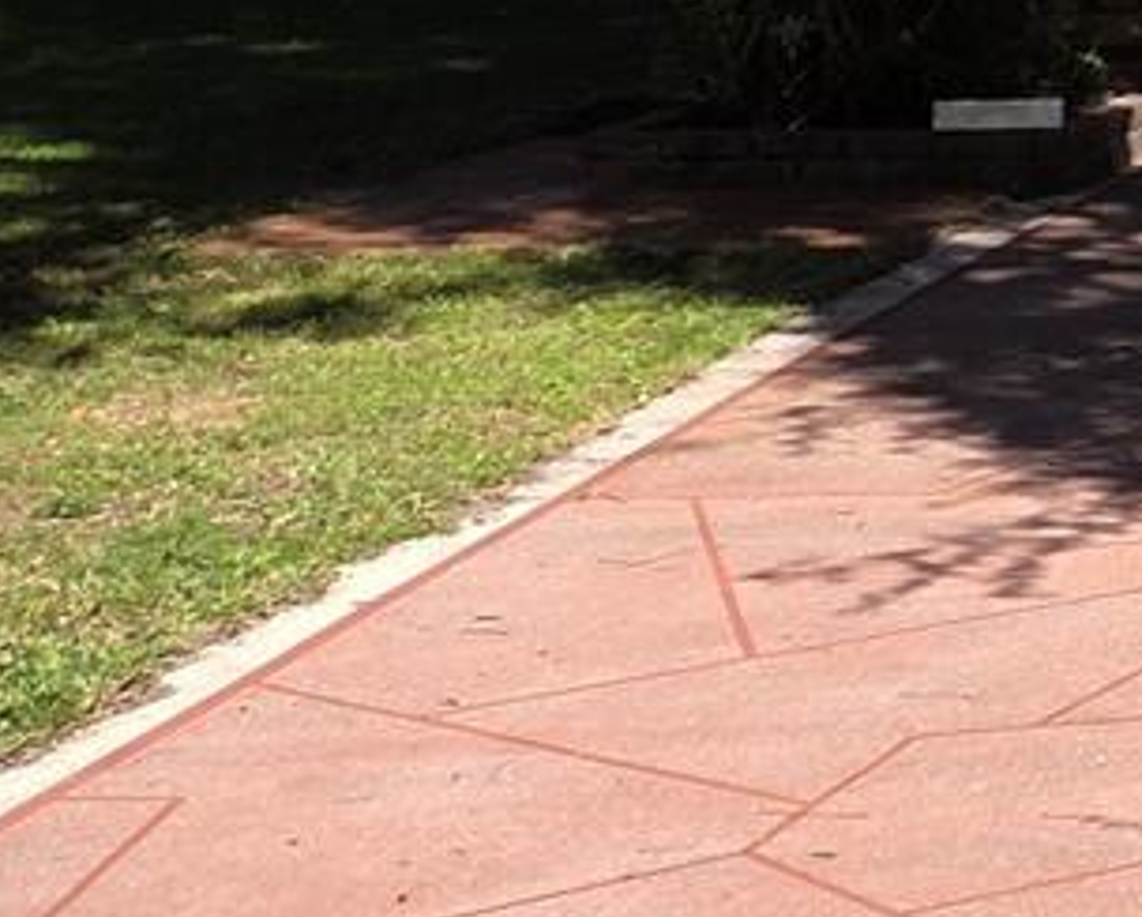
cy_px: -526
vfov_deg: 12.4
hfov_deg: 12.4
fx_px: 3993
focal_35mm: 118
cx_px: 2851
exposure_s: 1/2650
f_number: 1.8
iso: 80
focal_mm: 5.4
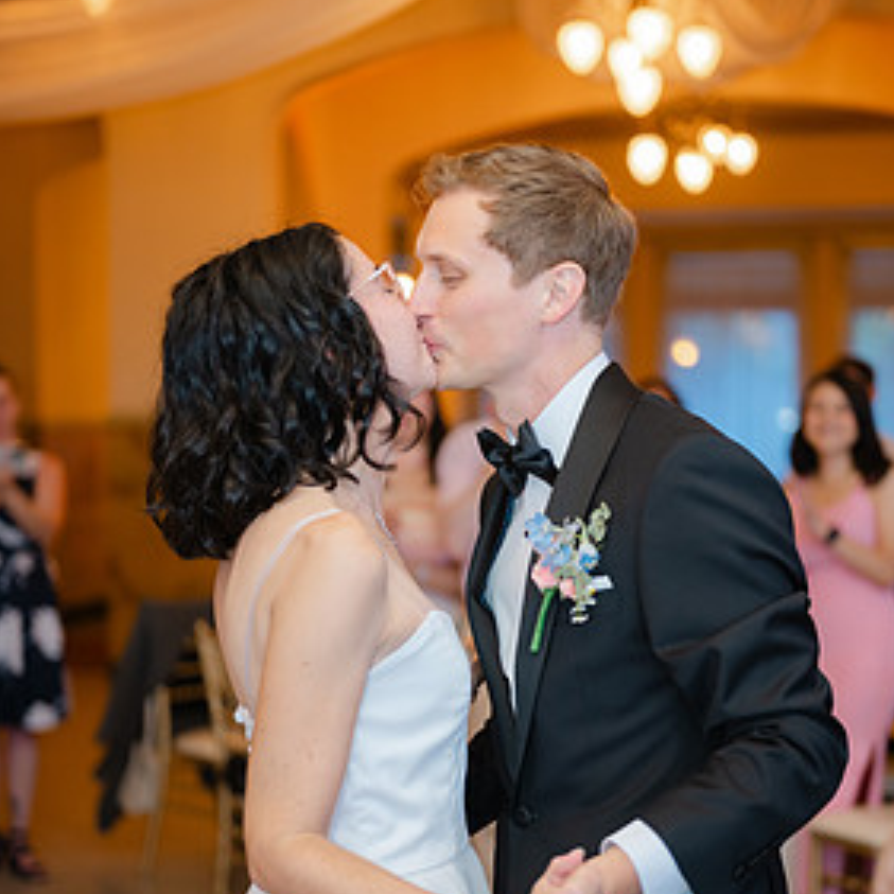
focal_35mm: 68
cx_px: 468
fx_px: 1987
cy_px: 589
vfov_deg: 25.2
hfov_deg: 25.4
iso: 320
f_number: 1.8
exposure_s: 1/125
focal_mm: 50
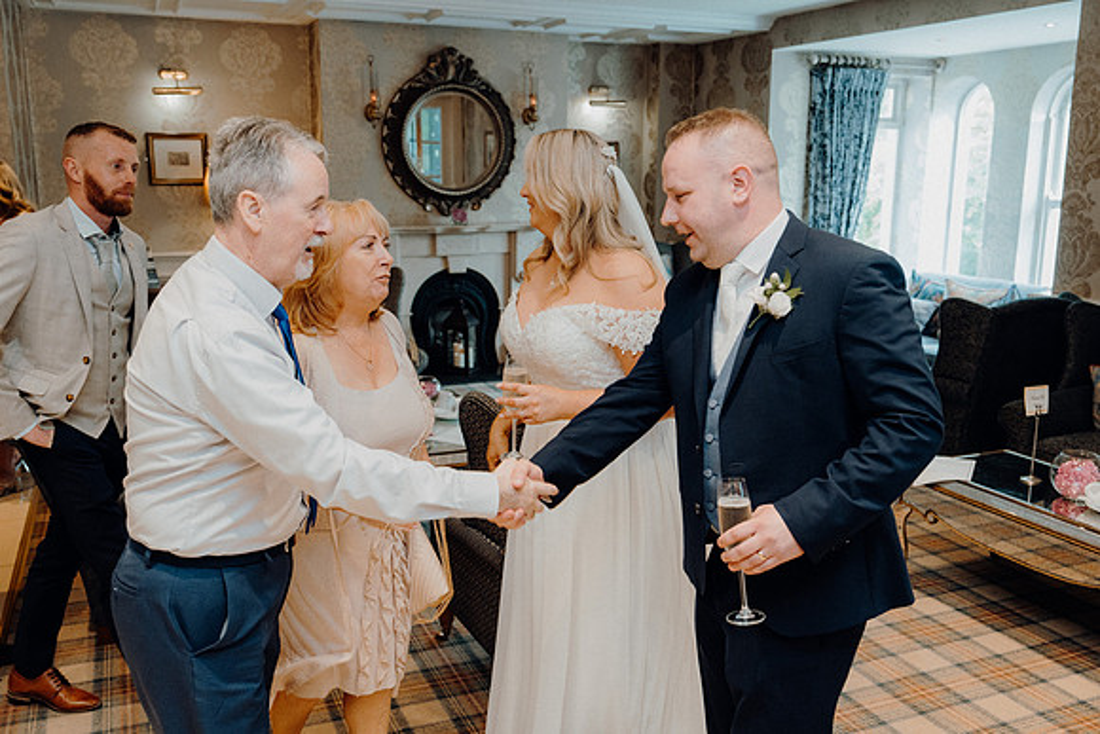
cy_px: 367
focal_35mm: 33
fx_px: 1009
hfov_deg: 57.2
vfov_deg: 40.0
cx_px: 550
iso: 2000
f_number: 3.5
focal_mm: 33
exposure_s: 1/160
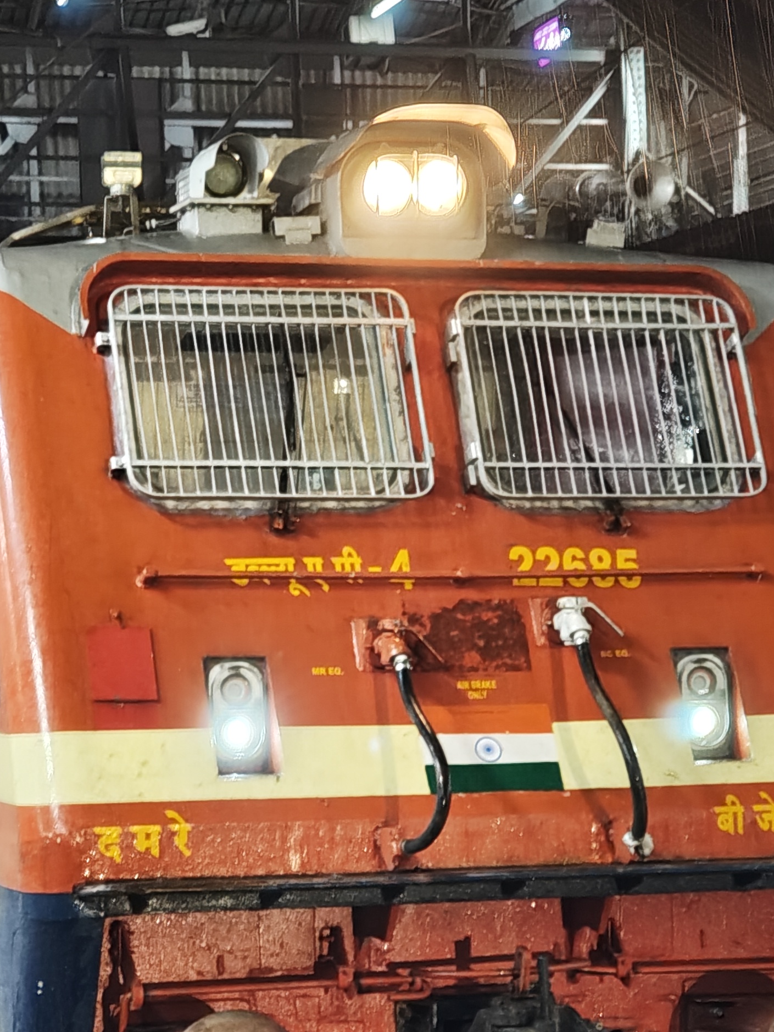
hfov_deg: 13.6
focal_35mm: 109
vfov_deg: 18.0
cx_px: 303
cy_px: 711
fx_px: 3250
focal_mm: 7.1
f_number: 2
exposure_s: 1/16.7
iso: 2481
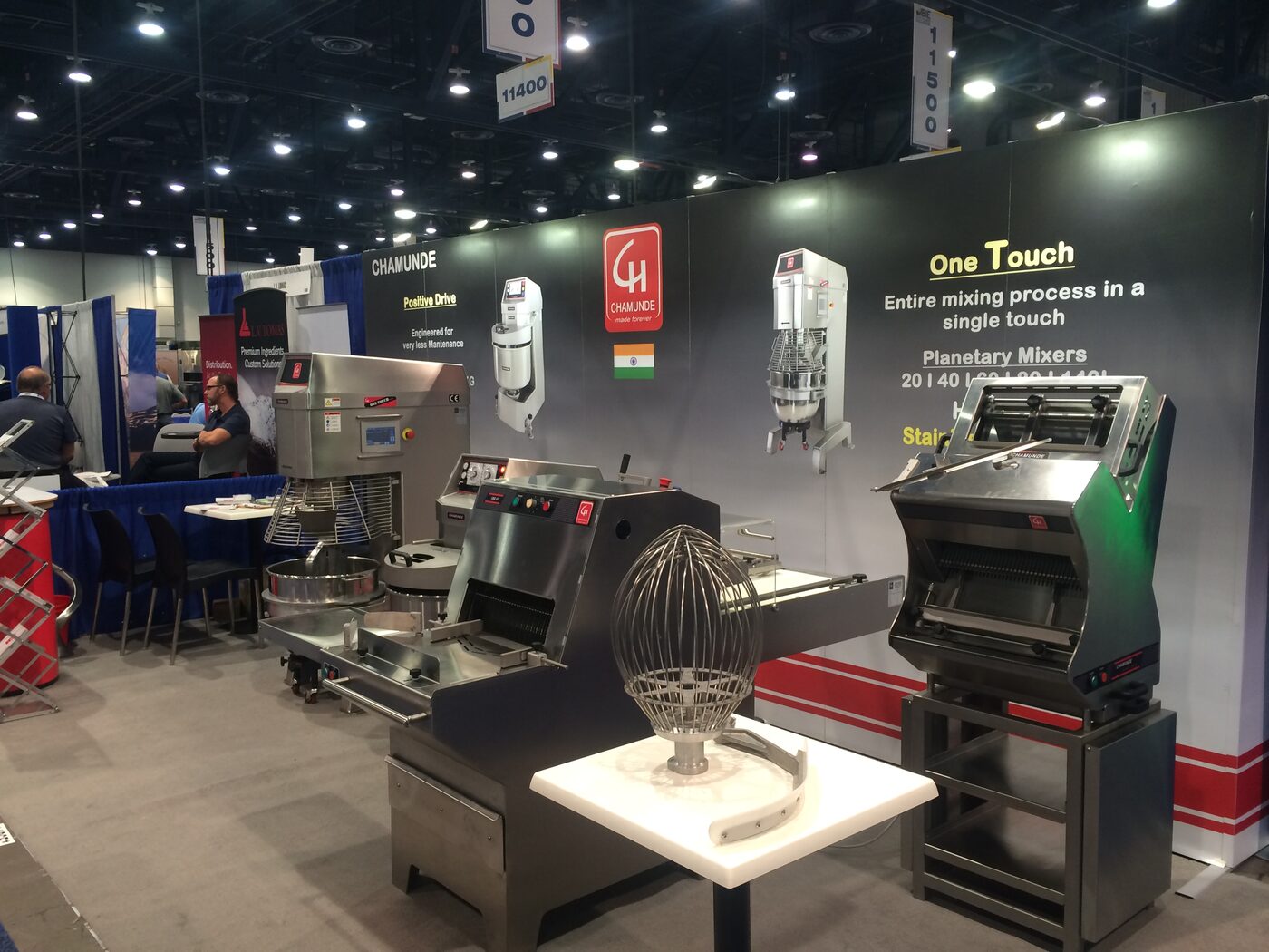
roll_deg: +0.2
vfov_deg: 48.2
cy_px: 476
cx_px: 634
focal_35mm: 29
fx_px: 1063
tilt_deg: -7.7
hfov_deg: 61.7
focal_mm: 4.15
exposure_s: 1/30
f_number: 2.2
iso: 64
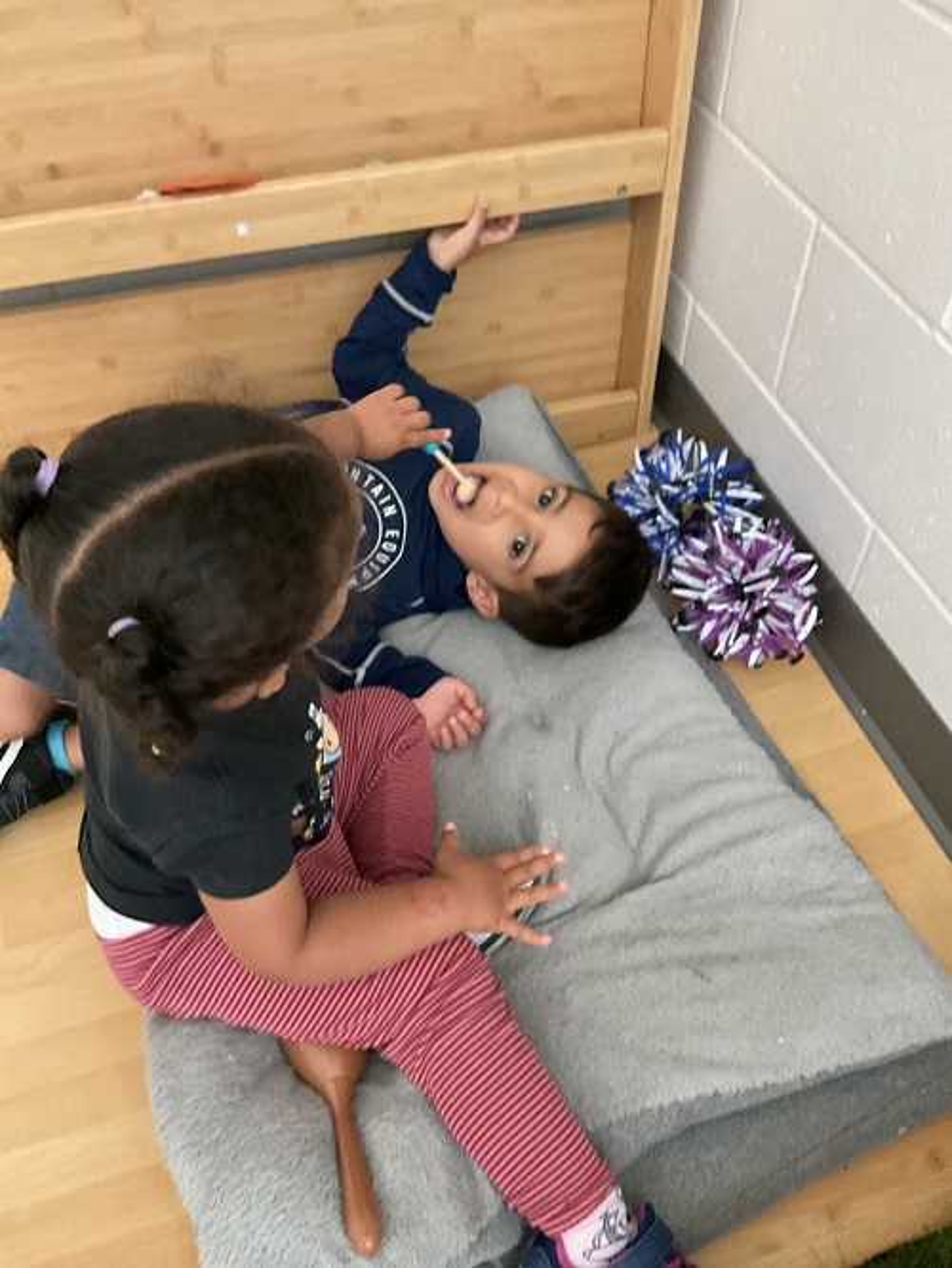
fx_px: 1063
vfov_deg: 61.6
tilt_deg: -50.4
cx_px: 476
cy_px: 634
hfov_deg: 48.3
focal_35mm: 29
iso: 800
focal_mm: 3
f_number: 1.8
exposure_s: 1/15
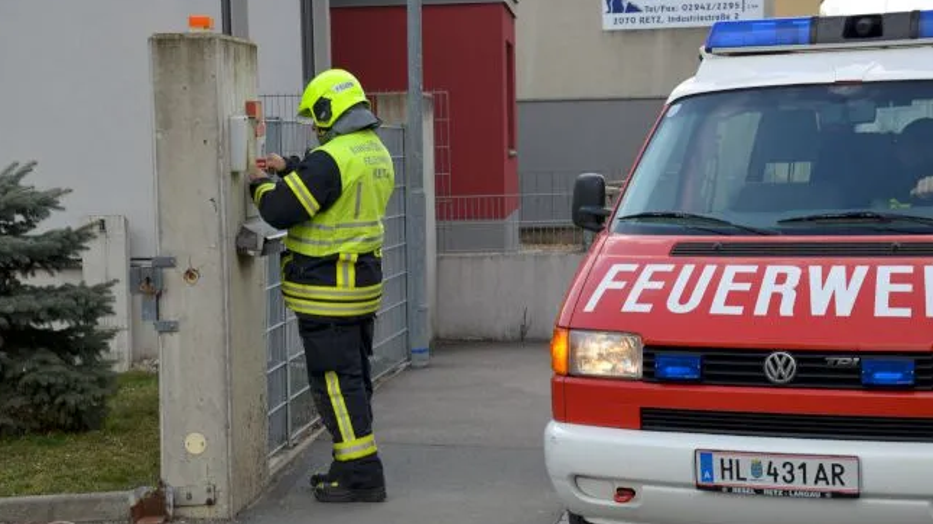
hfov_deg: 25.9
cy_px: 277
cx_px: 465
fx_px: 2028
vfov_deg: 14.7
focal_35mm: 82
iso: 180
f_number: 8
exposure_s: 1/250
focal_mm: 52
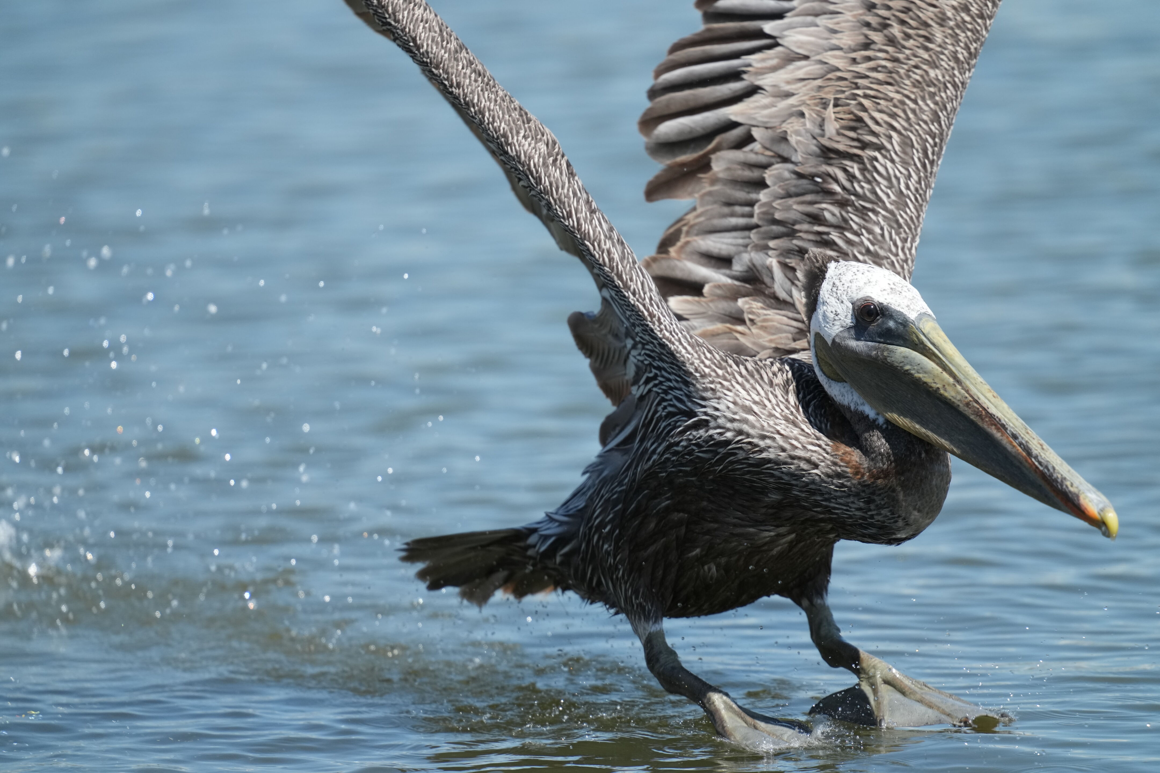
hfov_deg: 3.4
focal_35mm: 600
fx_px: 19332
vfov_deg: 2.3
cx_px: 580
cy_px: 386
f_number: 5.6
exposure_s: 1/2500
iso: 800
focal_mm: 600
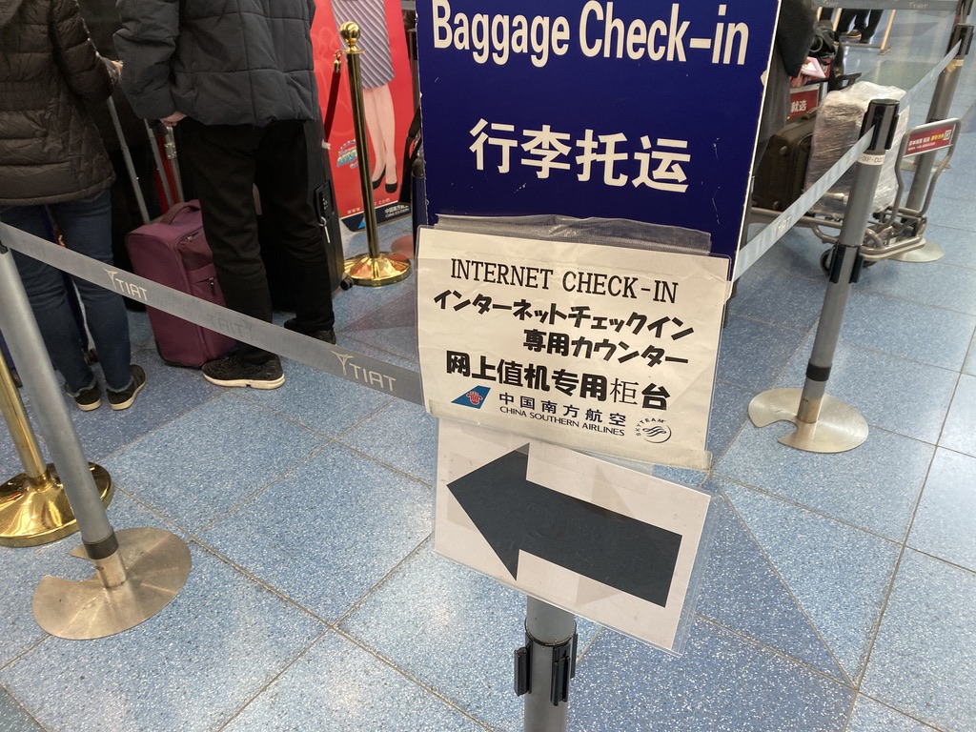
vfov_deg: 53.1
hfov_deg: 67.3
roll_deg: +0.5
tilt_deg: -32.6
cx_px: 488
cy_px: 366
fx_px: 733
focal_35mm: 26
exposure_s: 1/60
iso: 160
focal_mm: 4.25
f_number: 1.8
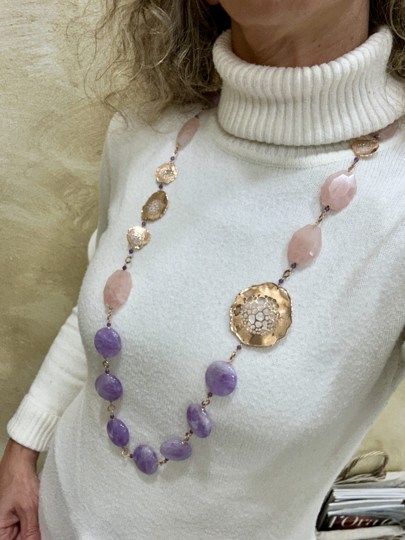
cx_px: 202
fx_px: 468
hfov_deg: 46.8
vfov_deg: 60.0
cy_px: 270
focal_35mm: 30
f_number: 1.9
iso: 40
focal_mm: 2.69
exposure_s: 1/100
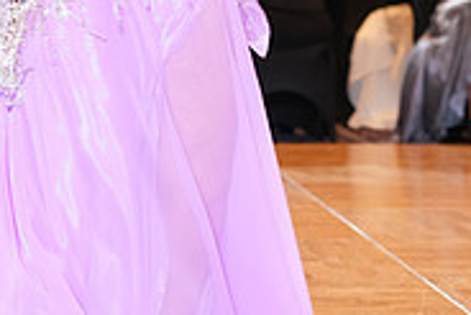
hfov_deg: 7.8
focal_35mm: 261
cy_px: -131
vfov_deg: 5.2
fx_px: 3417
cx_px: -9
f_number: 4
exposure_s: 1/200
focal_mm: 83
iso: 1600
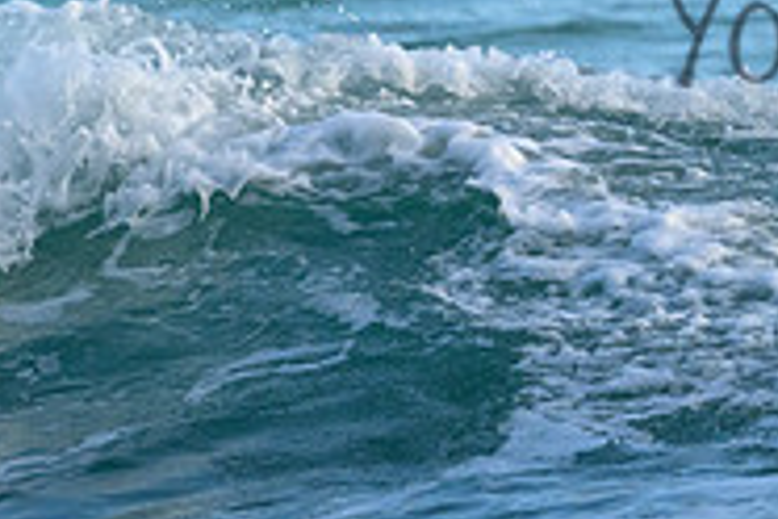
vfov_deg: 0.8
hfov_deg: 1.1
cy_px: -15
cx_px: 1092
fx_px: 39135
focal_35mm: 1811
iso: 3200
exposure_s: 1/2000
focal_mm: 580
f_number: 11
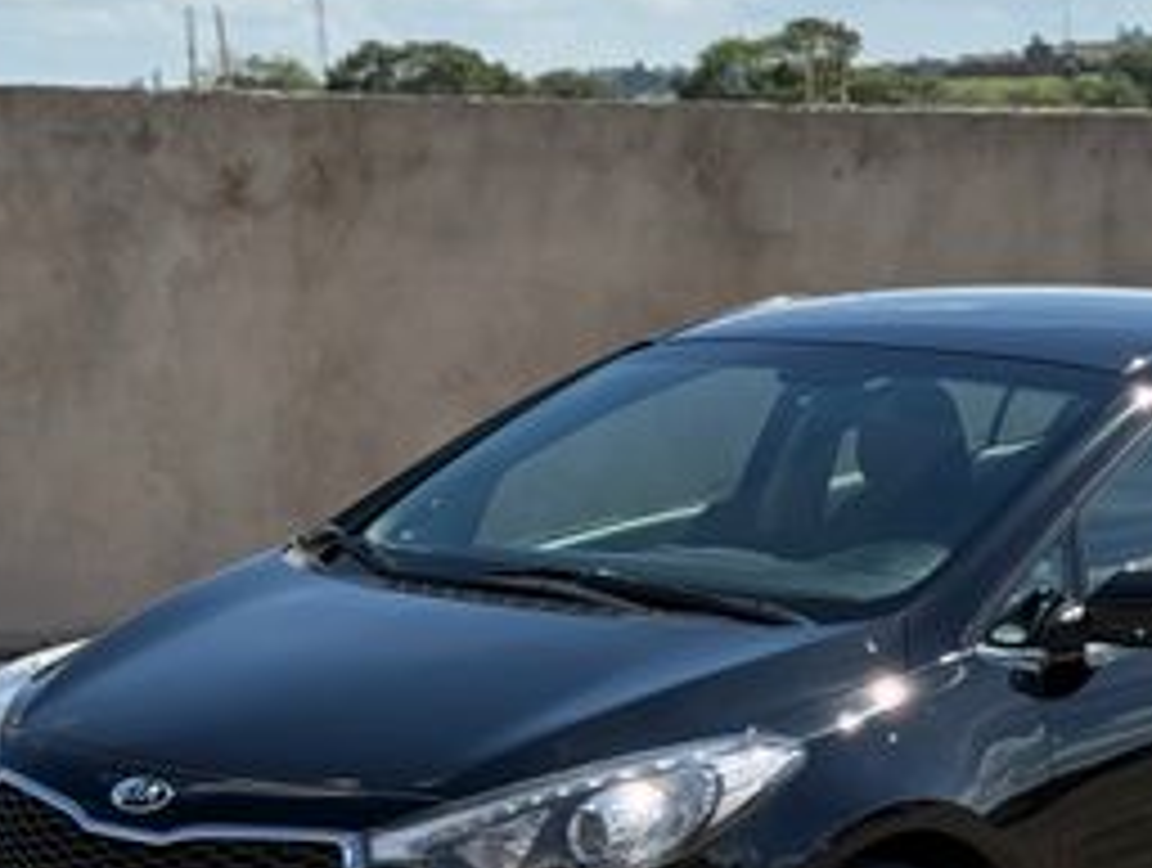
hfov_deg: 22.0
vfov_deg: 16.7
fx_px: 2934
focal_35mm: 88
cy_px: 729
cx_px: 842
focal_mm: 6.76
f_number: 1.78
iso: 100
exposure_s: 1/4098
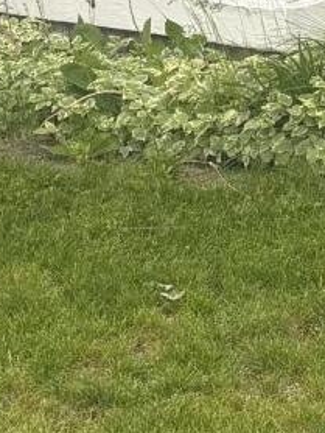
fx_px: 2337
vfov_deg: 10.2
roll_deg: +0.5
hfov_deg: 8.0
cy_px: -221
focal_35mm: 187
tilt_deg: -4.0
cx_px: 197
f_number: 1.6
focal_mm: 5.96
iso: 50
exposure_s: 1/168
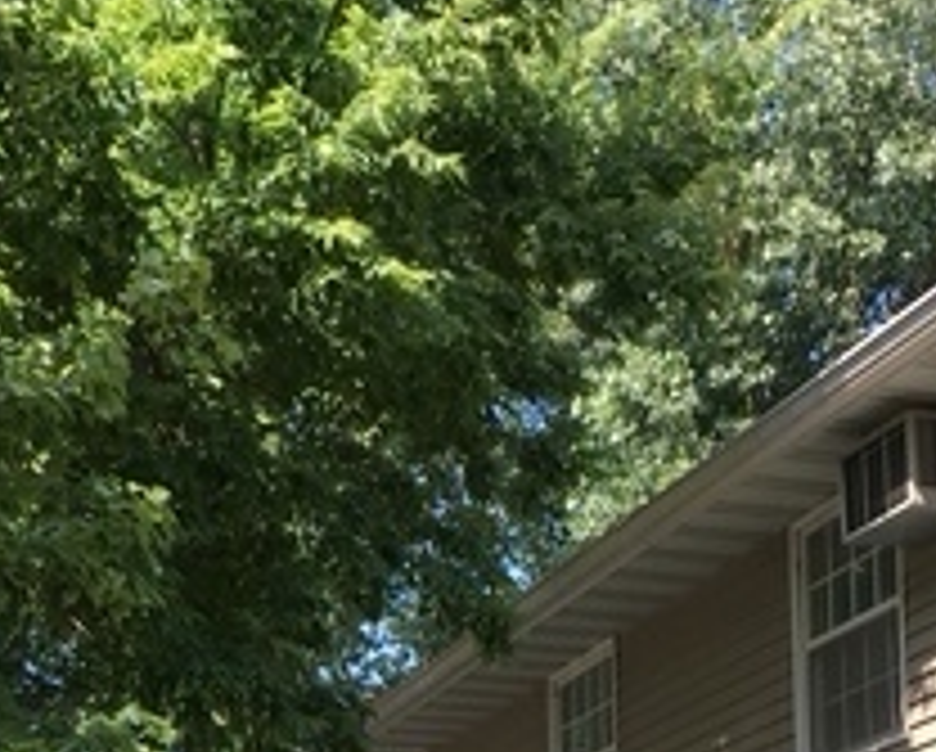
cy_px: 964
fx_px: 2413
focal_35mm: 87
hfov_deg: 21.9
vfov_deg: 16.7
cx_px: 369
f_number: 2.2
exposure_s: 1/418
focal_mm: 4.15
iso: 25
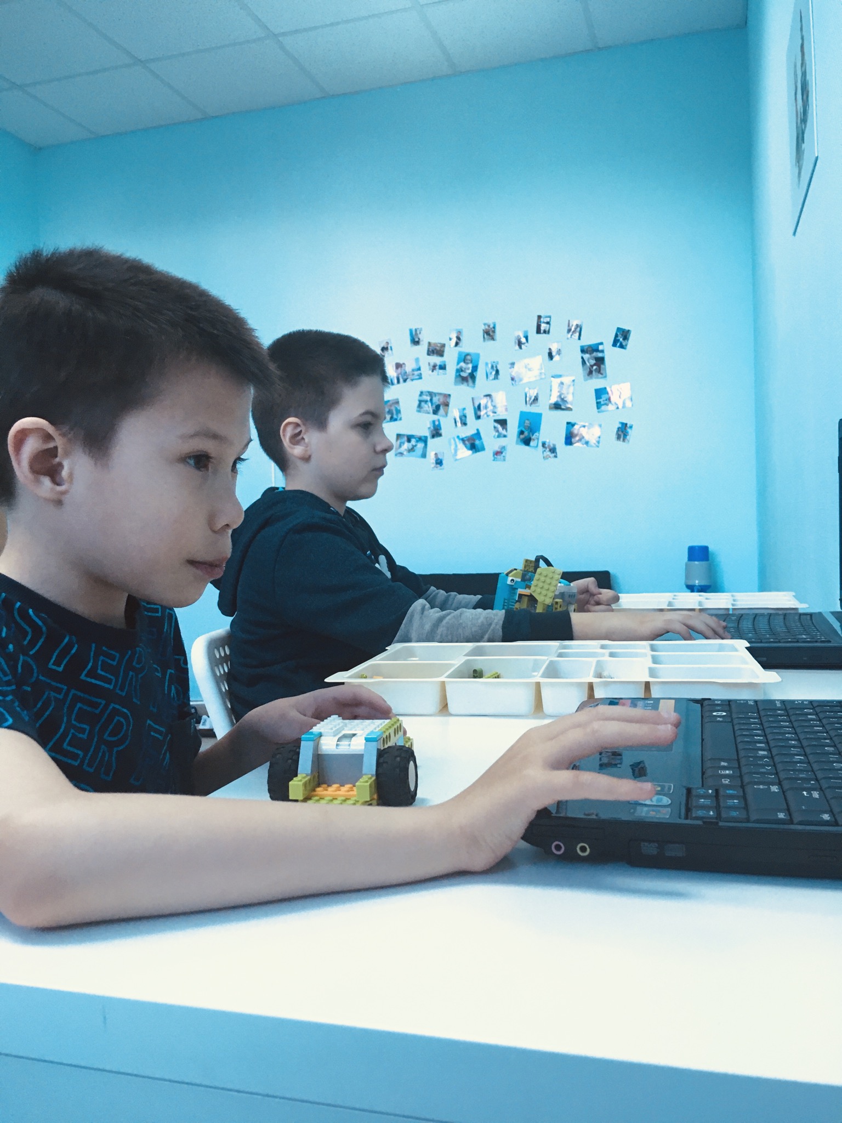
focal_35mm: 29
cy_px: 562
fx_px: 941
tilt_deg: -1.1
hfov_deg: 48.2
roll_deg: +2.4
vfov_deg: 61.7
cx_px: 421
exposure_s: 1/33
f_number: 2.2
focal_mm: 4.15
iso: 64
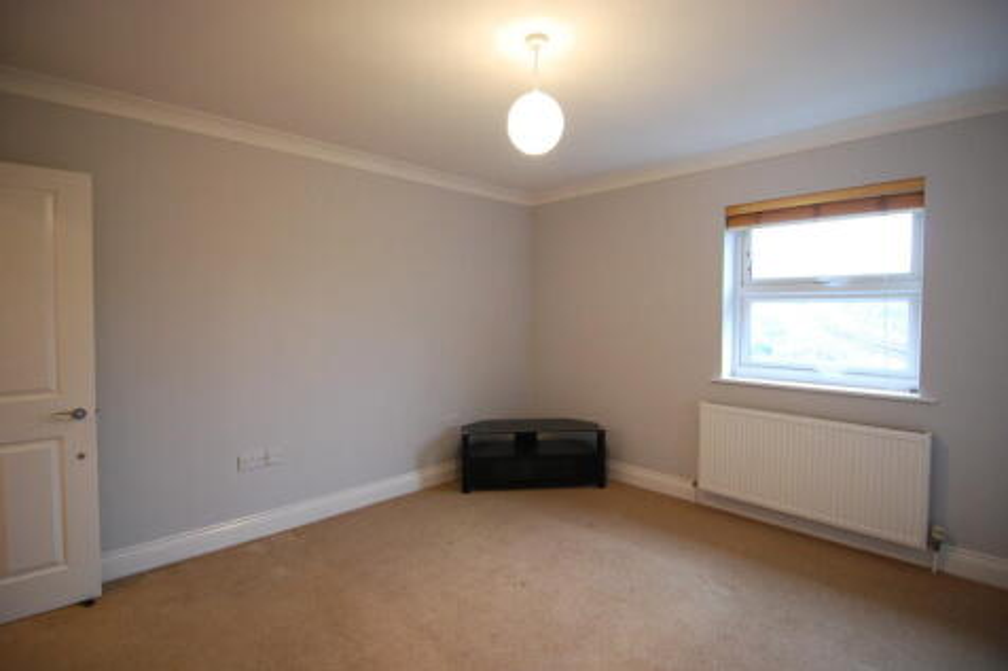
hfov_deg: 95.0
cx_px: 504
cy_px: 336
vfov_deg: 72.0
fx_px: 462
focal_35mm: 16
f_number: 2.8
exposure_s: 1/30
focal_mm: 11
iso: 500
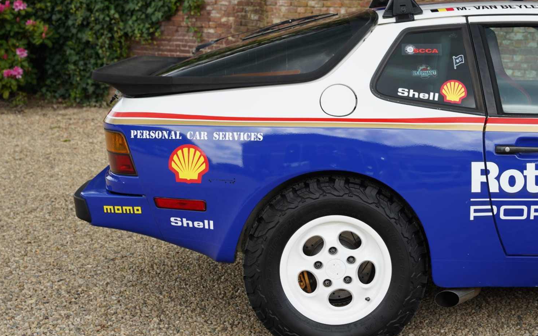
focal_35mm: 67
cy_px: 136
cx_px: 335
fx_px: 981
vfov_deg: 19.4
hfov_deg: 30.5
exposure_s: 1/60
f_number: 5.6
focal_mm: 50.7
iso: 100
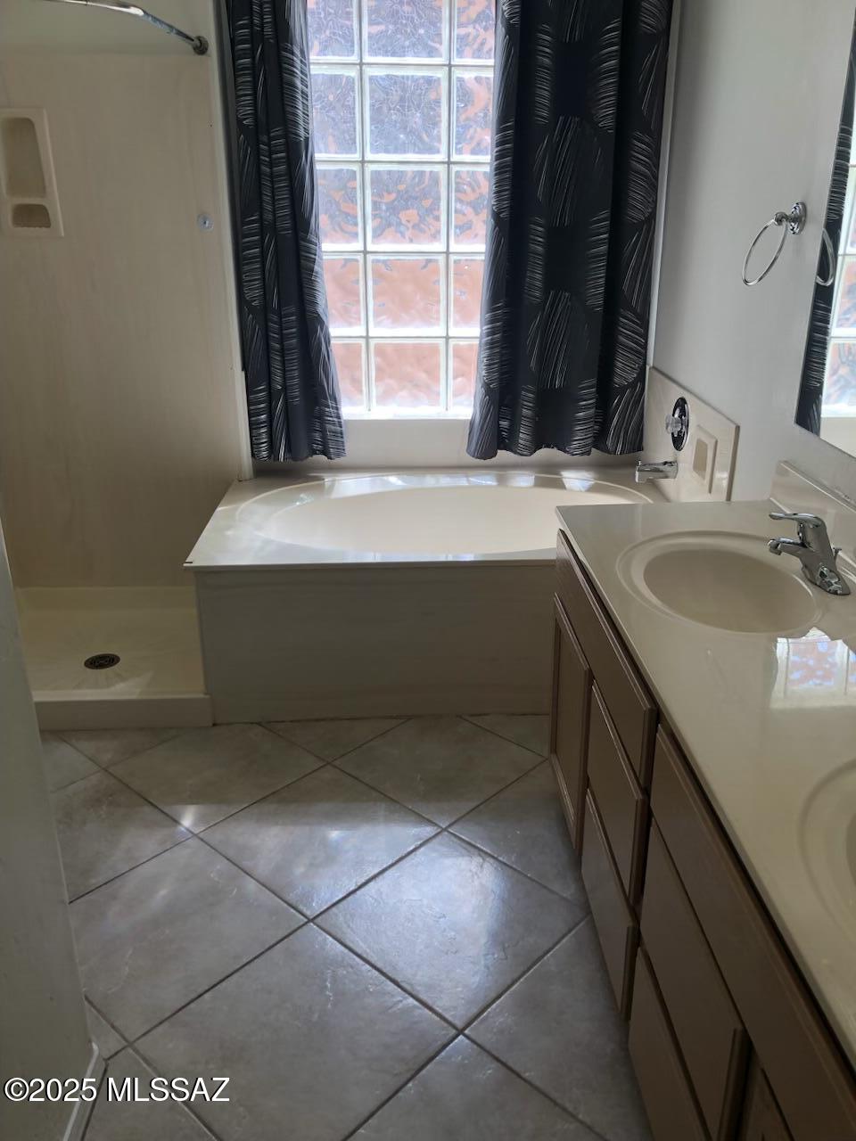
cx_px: 428
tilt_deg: -22.4
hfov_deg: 49.7
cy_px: 570
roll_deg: -0.7
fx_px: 923
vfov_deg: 63.4
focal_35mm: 28
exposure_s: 1/120
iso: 25
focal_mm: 3.99
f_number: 1.8
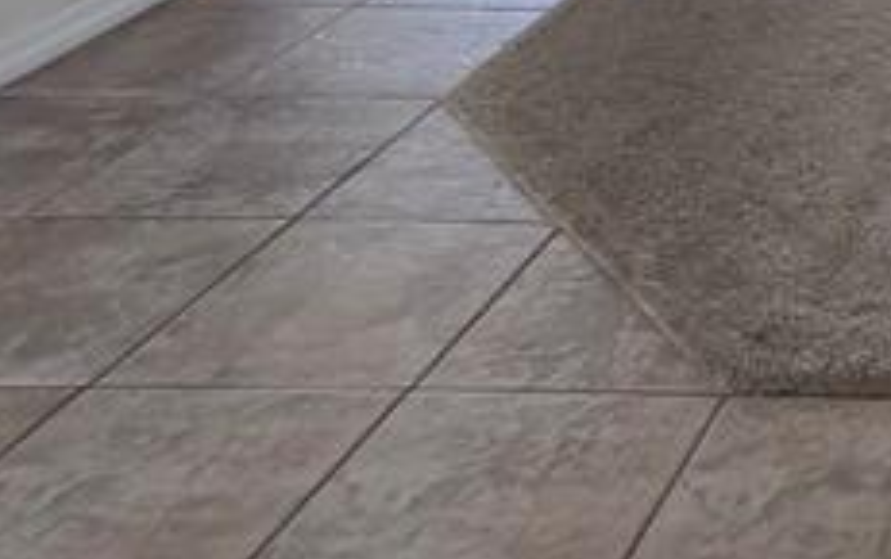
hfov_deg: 24.6
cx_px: 1385
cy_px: -547
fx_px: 1483
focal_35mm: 61
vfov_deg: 16.5
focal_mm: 2.2
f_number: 2.2
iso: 125
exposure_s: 1/60
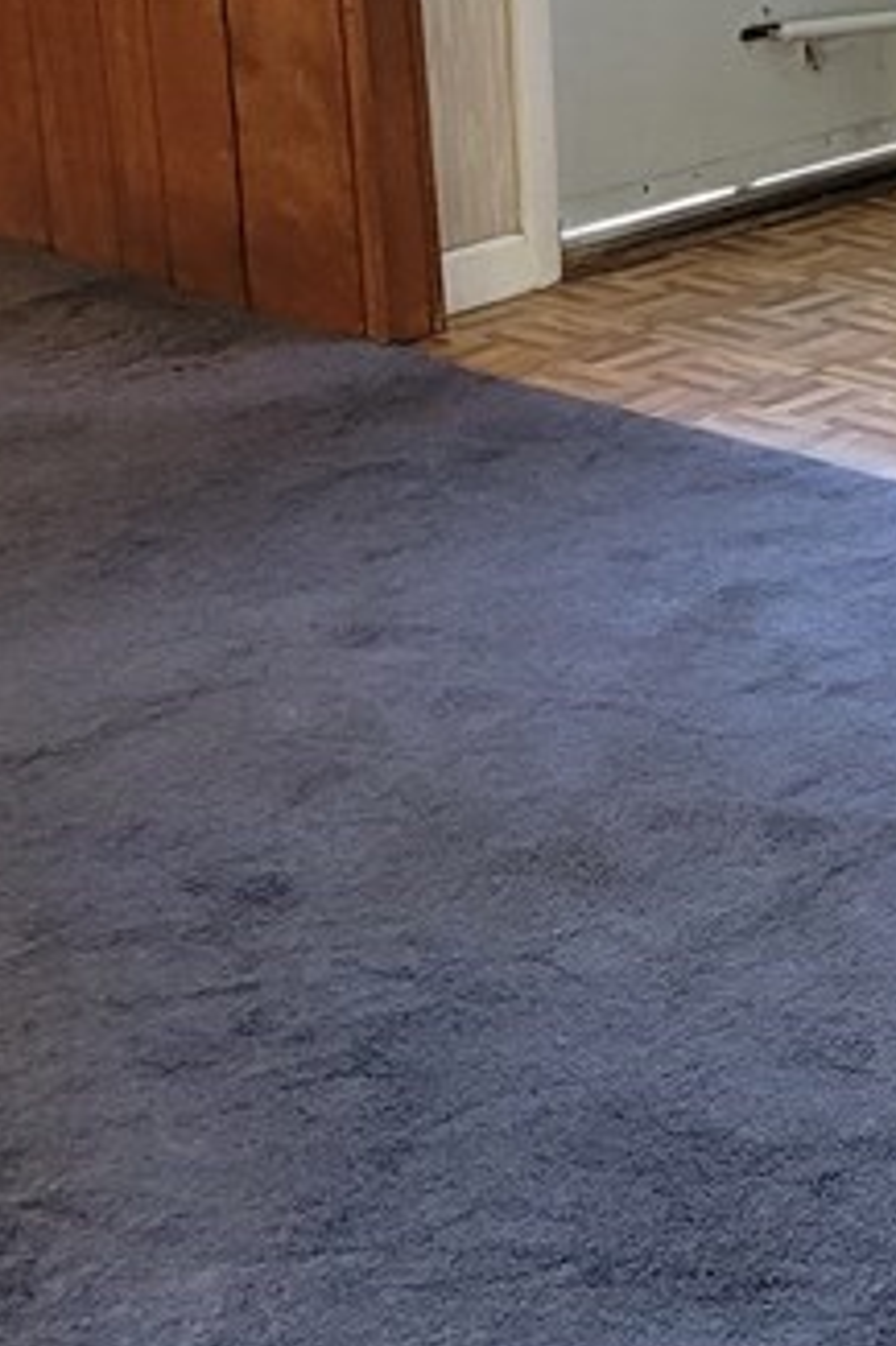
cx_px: 1879
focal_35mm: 85
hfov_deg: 13.4
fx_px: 3176
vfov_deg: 23.1
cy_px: 37
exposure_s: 1/120
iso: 250
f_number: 1.8
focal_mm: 5.4
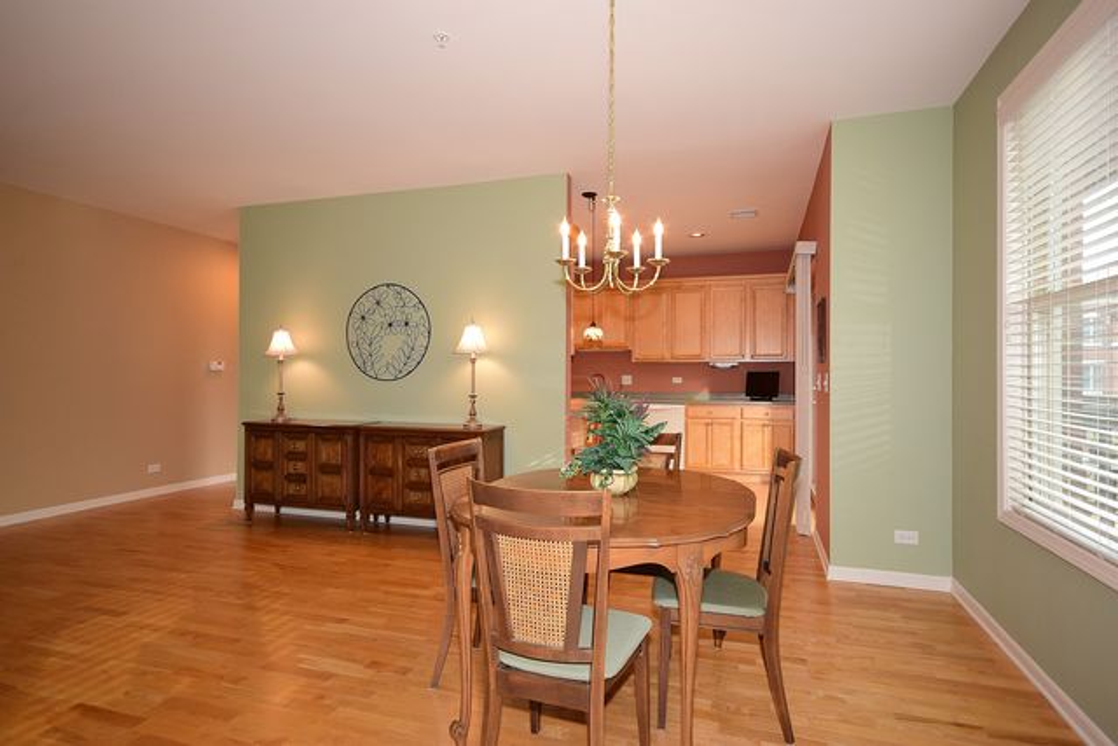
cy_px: 373
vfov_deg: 63.2
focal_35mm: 20
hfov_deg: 85.4
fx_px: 606
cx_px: 559
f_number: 7.1
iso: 1000
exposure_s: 1/60
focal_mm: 13
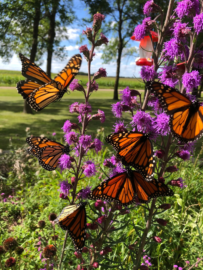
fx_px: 227
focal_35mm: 29
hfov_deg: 48.2
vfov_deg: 61.7
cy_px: 136
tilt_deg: -12.7
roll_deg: -2.1
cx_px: 102
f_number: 1.8
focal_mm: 3.99
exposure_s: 1/1021
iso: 20
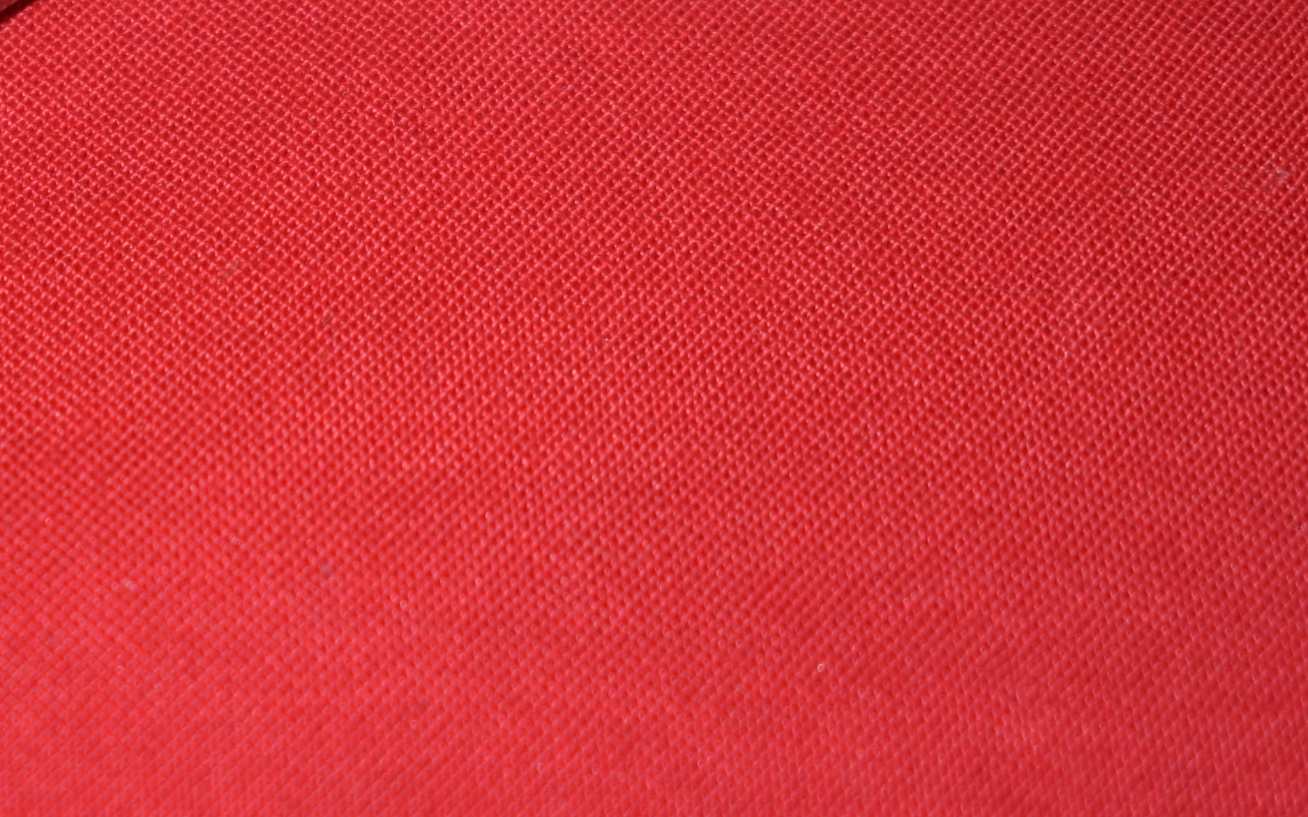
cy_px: 112
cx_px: -149
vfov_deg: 8.5
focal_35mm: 154
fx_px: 5490
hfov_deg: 13.3
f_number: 5
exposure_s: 1/25
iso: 160
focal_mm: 42
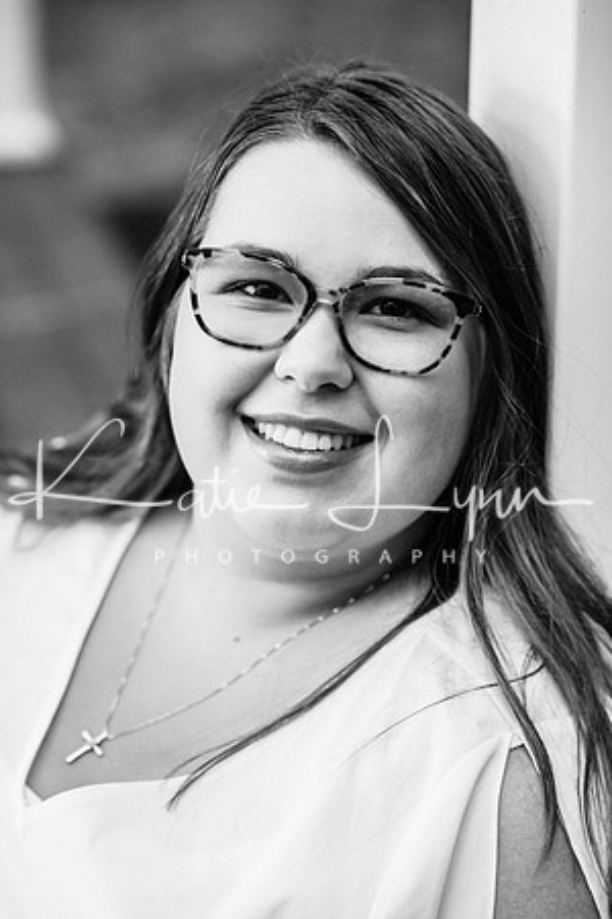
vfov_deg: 23.9
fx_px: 2167
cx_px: 306
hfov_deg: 16.1
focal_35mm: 85
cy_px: 460
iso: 800
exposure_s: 1/320
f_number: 2.8
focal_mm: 85
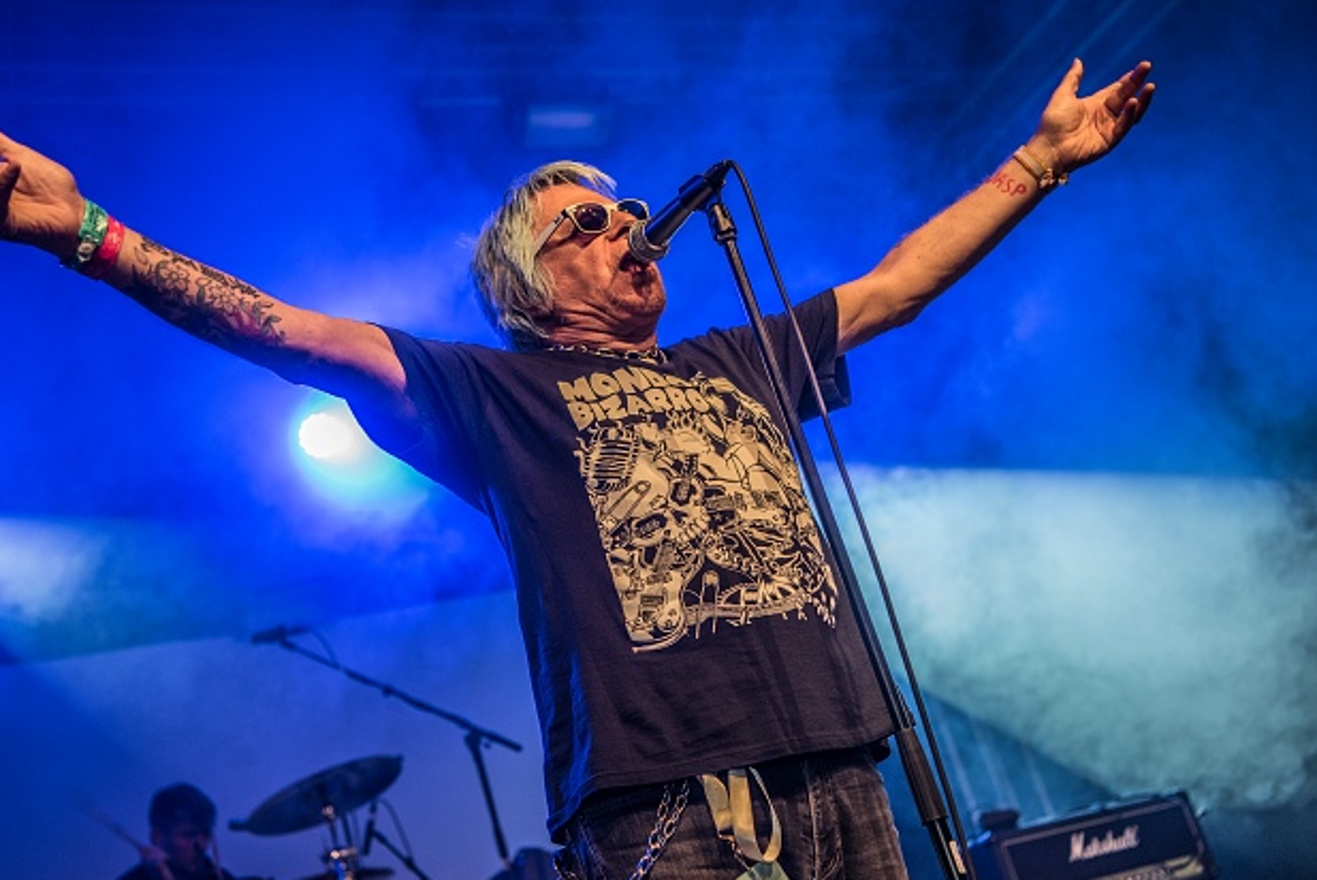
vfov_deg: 27.6
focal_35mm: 49
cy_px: 443
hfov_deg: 40.3
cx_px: 623
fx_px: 1793
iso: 500
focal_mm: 42
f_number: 3.2
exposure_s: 1/125
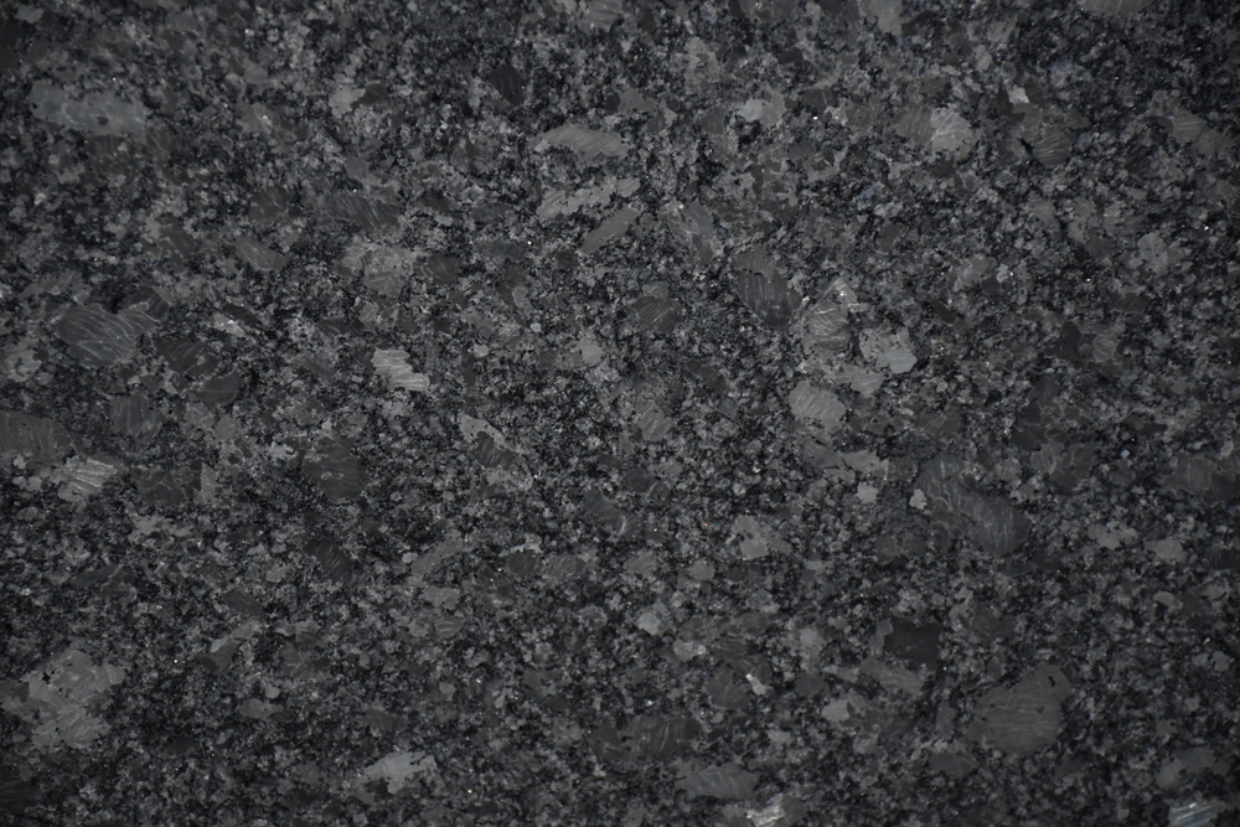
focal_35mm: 150
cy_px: 414
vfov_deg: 9.2
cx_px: 620
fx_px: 5167
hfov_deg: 13.7
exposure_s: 1/250
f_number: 5.6
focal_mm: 100
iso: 2500
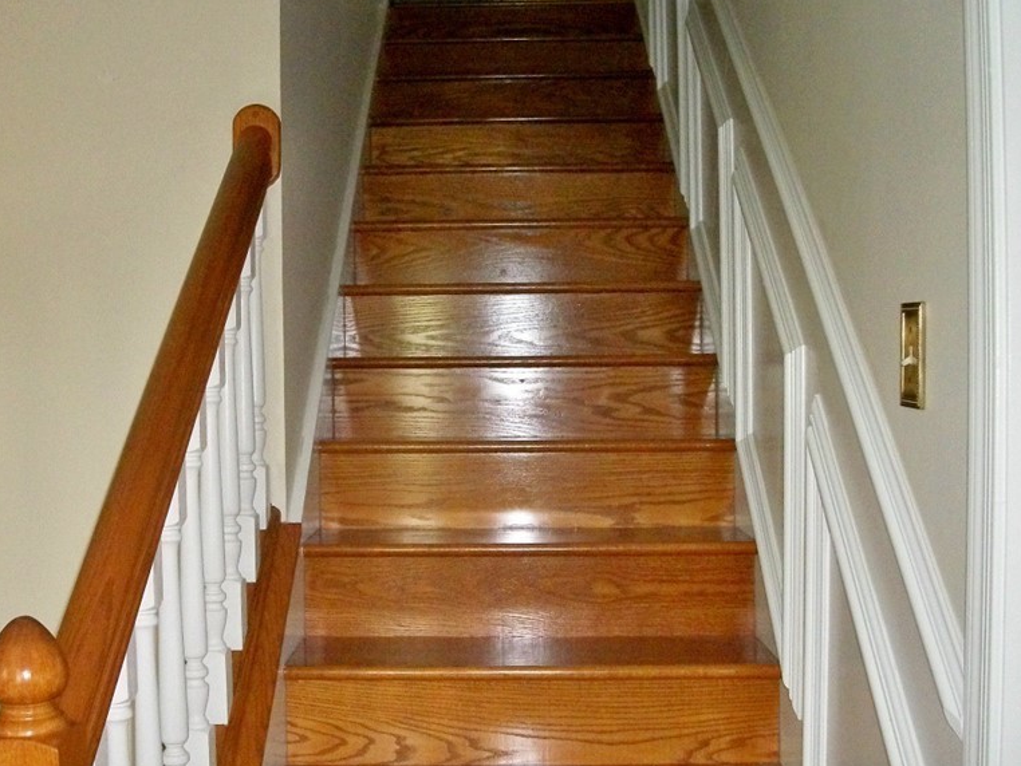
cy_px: 429
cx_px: 423
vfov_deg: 33.6
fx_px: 1269
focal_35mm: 43
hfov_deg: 43.7
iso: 400
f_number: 2.9
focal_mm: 5.7
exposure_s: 1/125
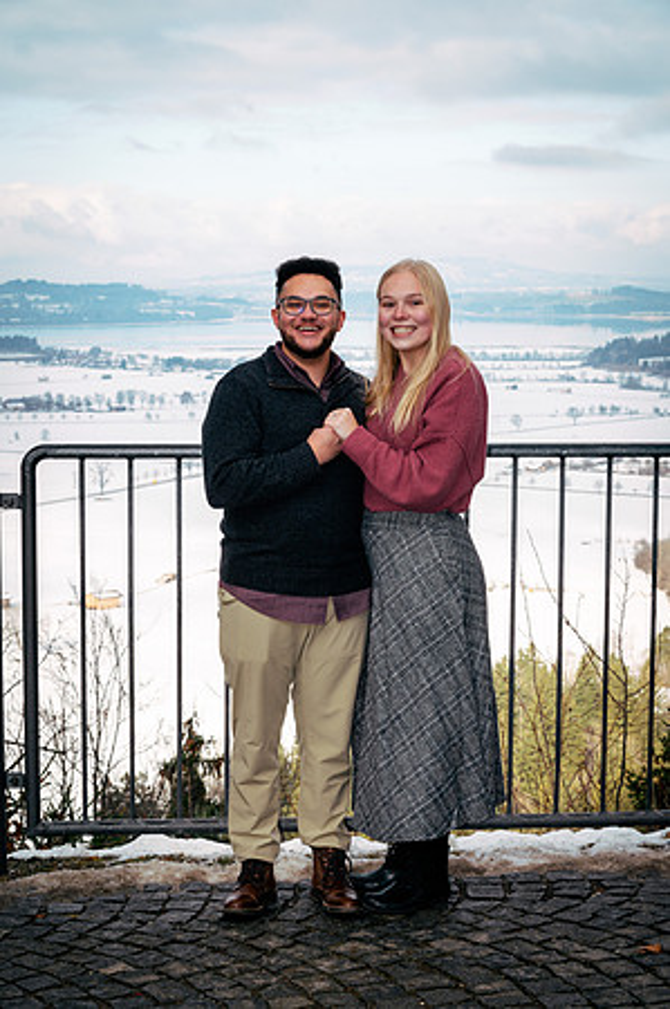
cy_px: 504
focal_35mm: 80
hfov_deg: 17.0
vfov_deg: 25.4
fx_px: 2238
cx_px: 335
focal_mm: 80
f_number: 13
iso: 250
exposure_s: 1/200
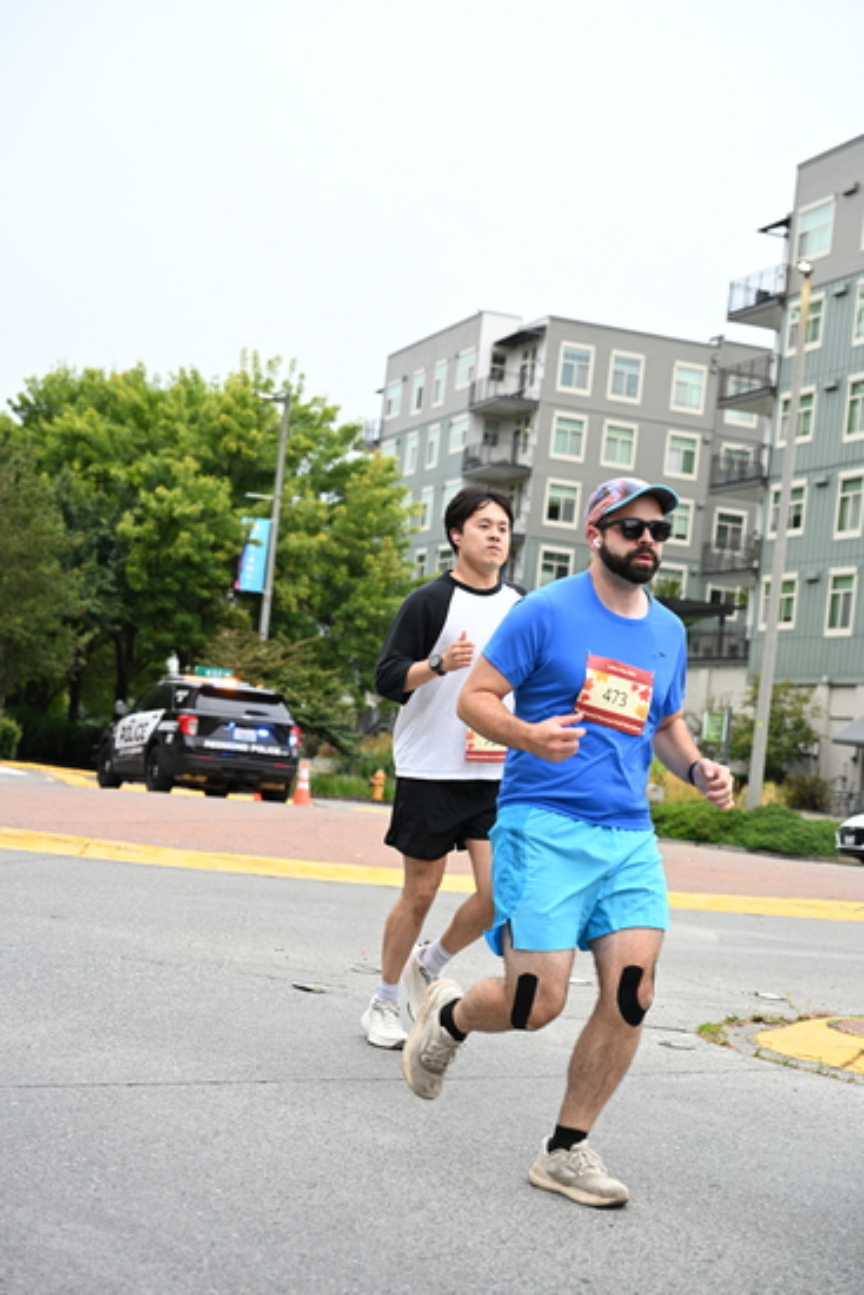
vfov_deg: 35.0
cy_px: 648
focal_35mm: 57
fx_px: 2051
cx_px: 432
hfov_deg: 23.8
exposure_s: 1/800
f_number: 4
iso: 1600
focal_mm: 57
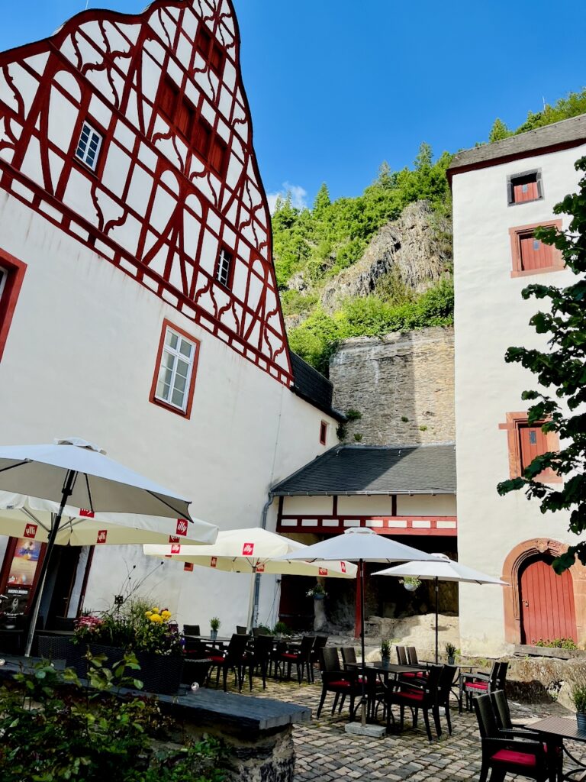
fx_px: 587
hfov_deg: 53.1
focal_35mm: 26
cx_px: 293
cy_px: 391
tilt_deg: +24.0
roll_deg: -3.7
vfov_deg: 67.3
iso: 50
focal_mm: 5.1
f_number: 1.6
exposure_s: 1/1992
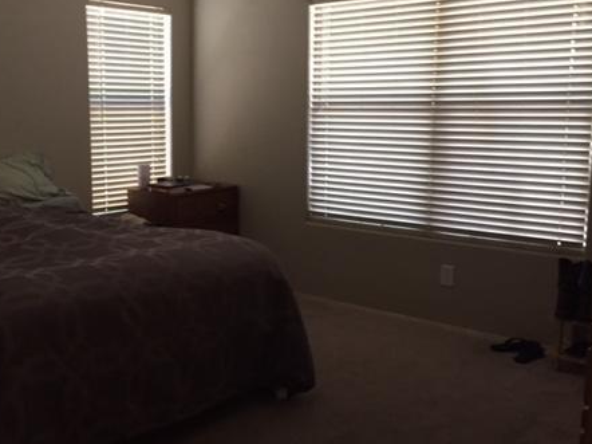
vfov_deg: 34.3
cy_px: 208
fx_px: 718
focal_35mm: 42
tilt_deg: -7.7
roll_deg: -0.1
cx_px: 237
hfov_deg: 44.6
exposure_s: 1/30
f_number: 2.2
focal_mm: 4.15
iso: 160
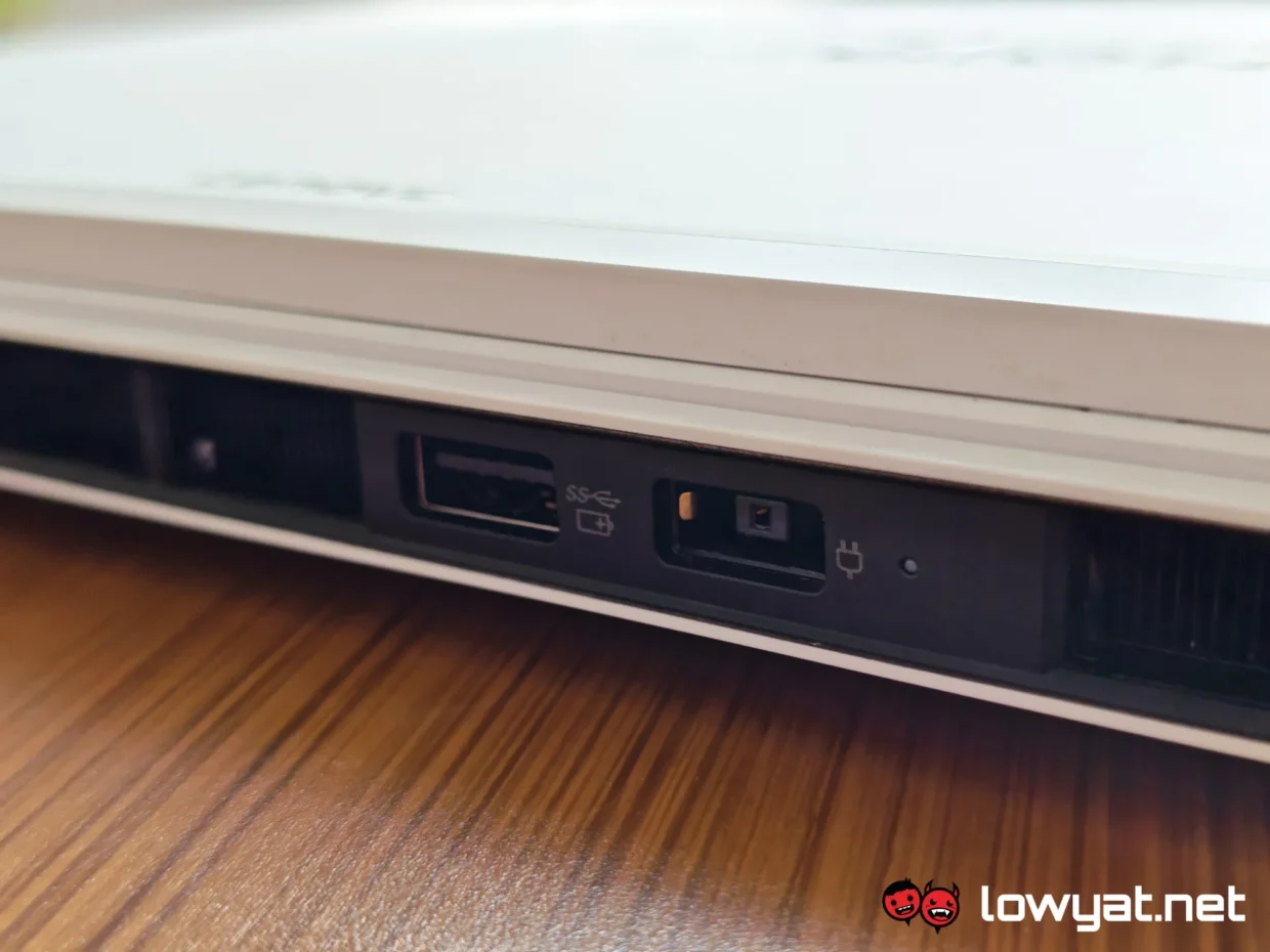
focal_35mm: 46
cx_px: 635
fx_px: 1688
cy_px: 476
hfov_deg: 41.2
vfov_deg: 31.5
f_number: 2.8
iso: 50
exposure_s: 1/120
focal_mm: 5.4
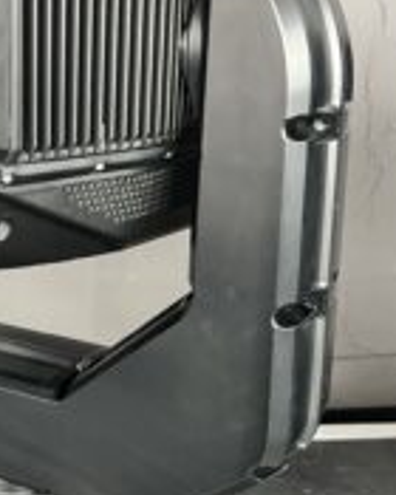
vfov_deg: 32.5
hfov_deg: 25.0
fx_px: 850
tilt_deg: -14.1
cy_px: 263
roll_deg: +0.4
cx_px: 3
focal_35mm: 58
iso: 320
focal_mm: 5.7
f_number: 1.5
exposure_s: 1/60
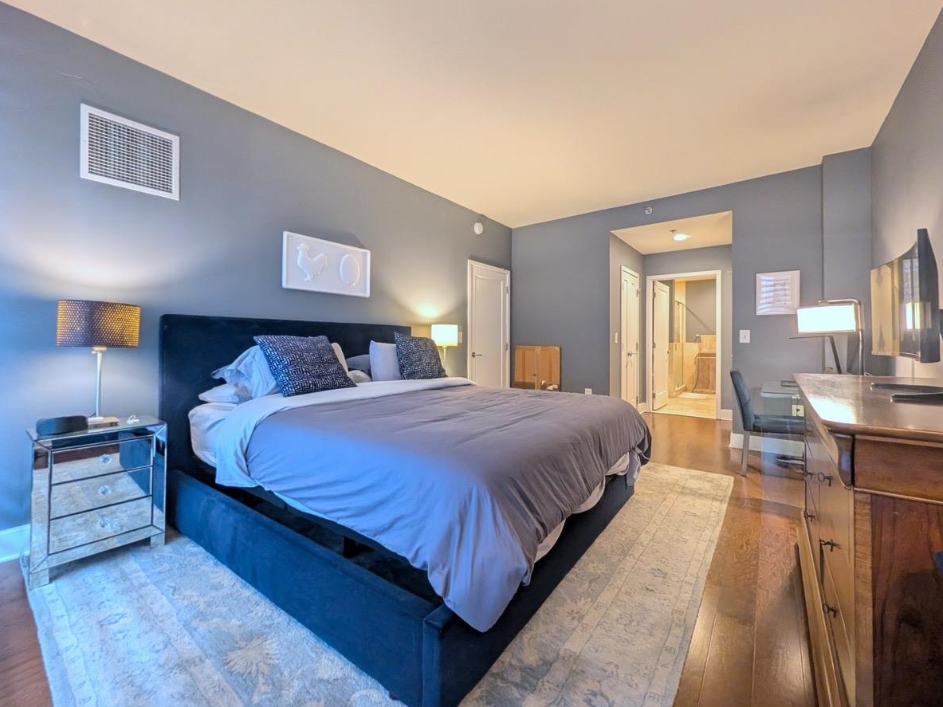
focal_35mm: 13
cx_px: 464
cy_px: 336
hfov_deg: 106.2
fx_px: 354
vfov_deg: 89.8
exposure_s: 1/60
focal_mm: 2.02
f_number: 1.7
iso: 314
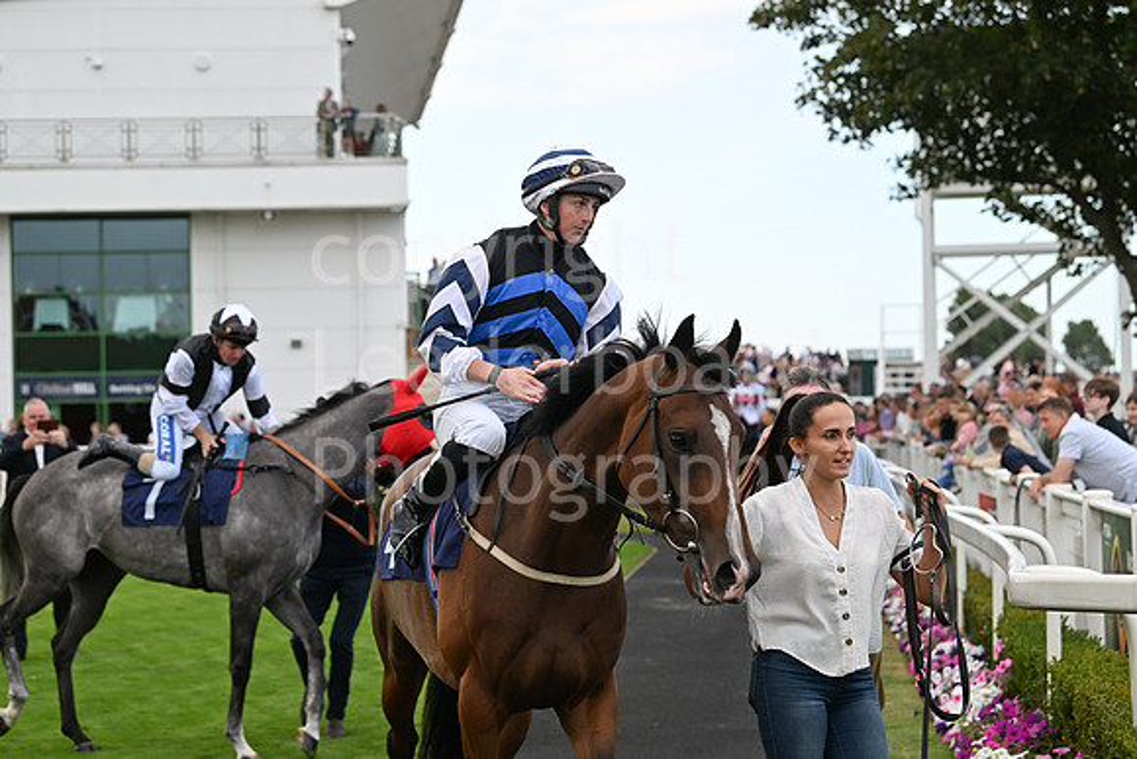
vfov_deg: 16.7
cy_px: 380
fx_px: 2590
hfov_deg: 24.8
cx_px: 568
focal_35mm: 82
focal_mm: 82
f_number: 4.5
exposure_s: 1/2000
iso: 800
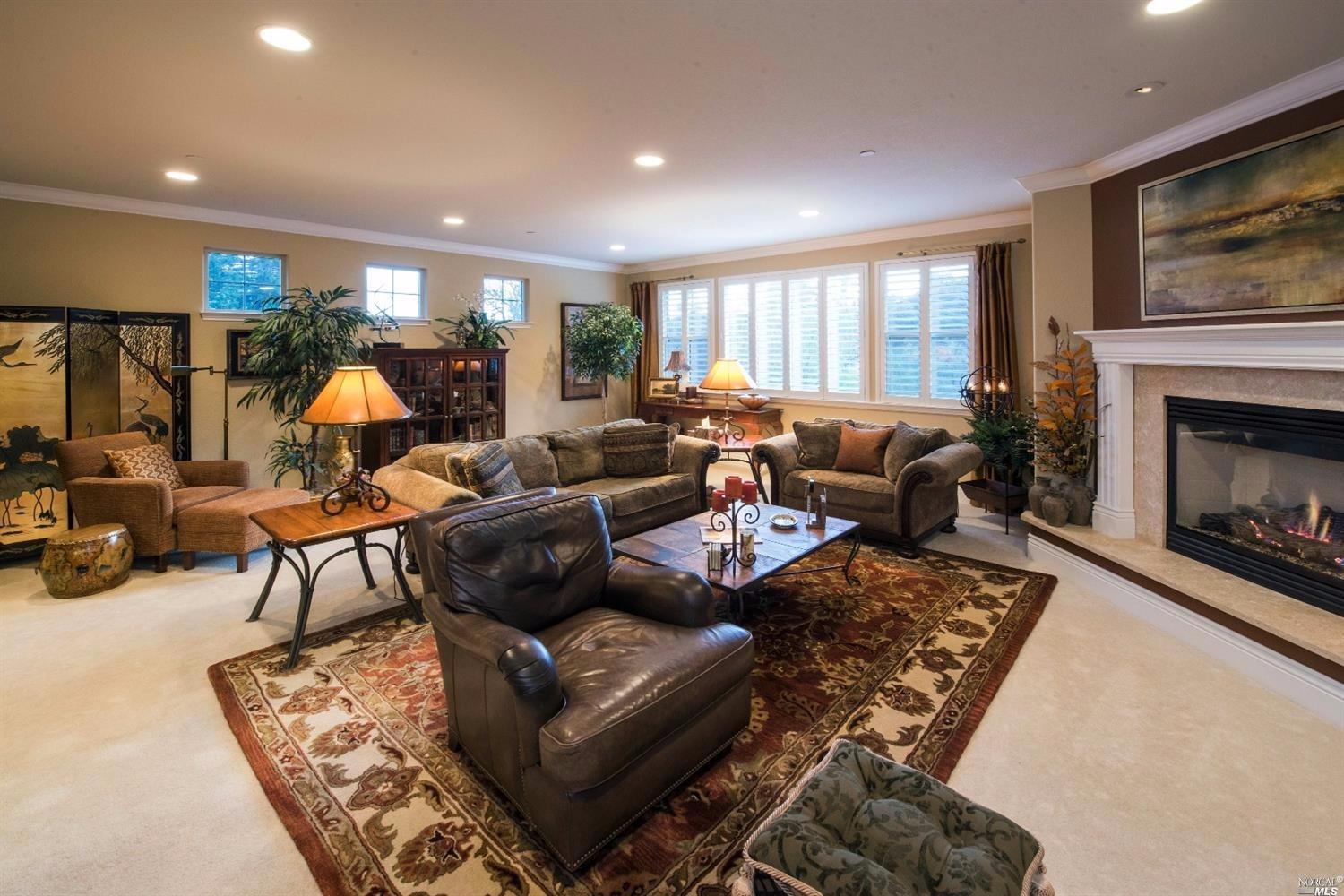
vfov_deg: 81.2
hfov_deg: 104.3
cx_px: 672
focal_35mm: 14
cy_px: 448
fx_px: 523
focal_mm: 14
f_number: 16
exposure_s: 1/1.25
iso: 800
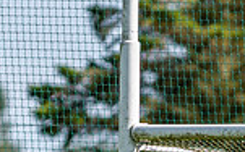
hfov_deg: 1.1
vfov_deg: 0.7
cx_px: 414
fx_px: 12419
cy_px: 240
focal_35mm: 1862
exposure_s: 1/2500
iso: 160
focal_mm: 300
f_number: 2.8
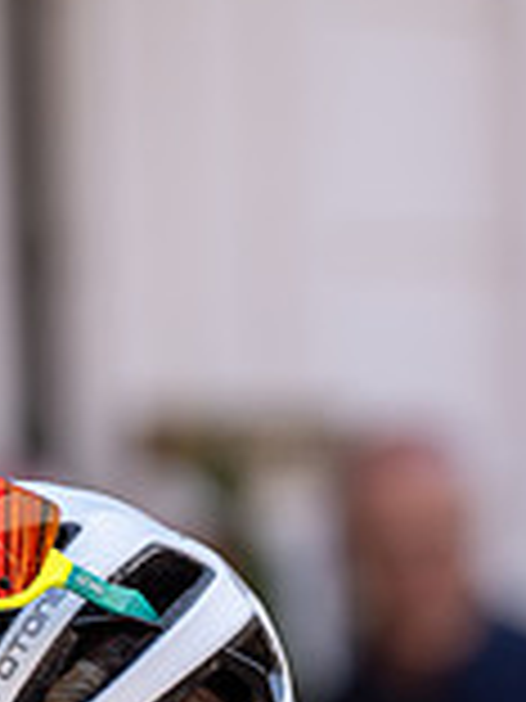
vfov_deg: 5.4
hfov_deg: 4.1
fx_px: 7415
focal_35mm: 366
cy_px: 945
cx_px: 135
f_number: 3.5
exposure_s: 1/400
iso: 100
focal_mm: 132
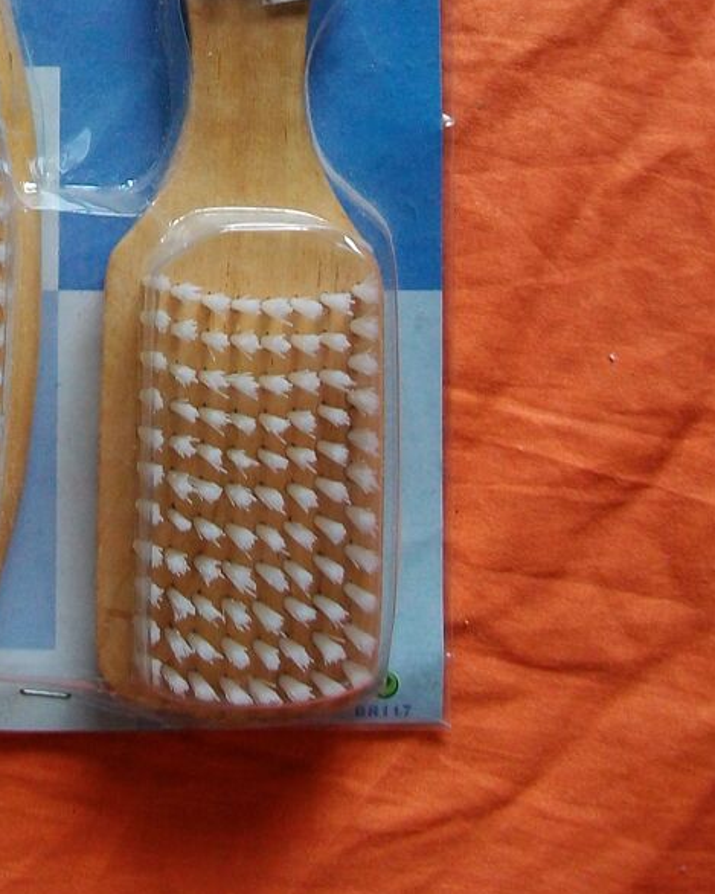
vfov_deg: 25.2
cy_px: -47
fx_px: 1878
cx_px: 91
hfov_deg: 21.2
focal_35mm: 71
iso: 80
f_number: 2.9
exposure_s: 1/46.9
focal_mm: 5.7
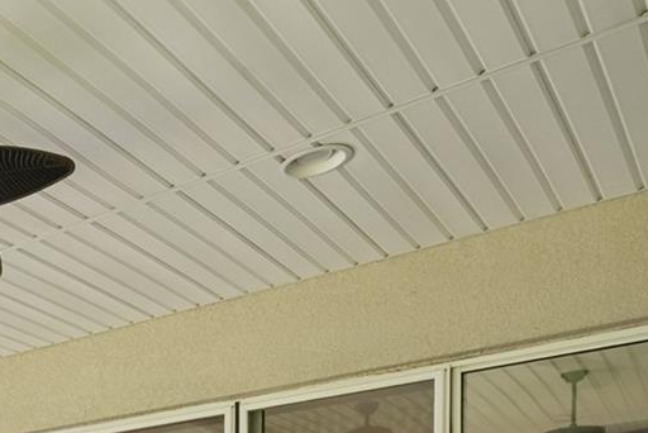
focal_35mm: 50
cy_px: 655
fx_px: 900
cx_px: -249
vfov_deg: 22.2
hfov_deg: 29.4
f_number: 9
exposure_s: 1/50
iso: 500
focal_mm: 16
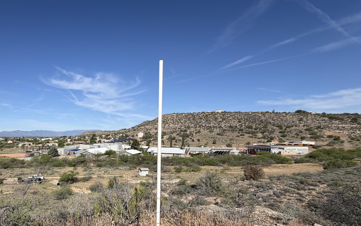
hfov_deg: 74.8
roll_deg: -0.8
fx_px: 216
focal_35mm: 22
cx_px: 97
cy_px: 146
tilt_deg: -2.8
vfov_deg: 54.2
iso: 20
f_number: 2.2
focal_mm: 2.22
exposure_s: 1/1033
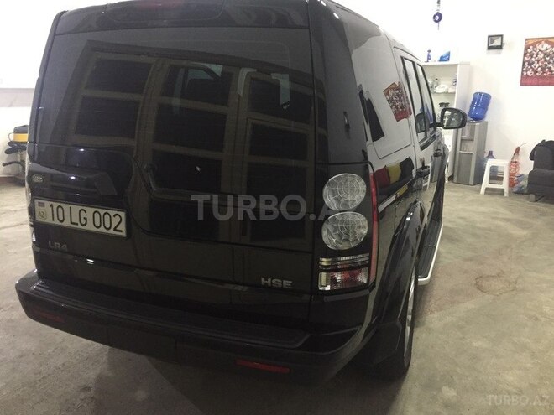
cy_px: 208
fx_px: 464
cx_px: 277
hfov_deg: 61.7
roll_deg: -0.3
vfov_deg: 48.2
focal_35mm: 29
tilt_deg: -13.3
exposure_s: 1/17
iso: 250
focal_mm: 4.15
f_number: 2.2
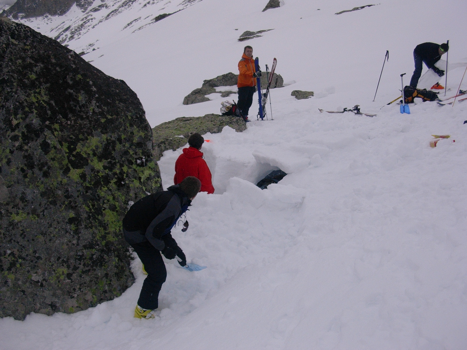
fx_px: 499
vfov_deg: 38.7
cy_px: 175
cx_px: 234
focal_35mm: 37
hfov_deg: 50.1
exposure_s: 1/497
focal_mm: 5.6
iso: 70
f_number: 2.7
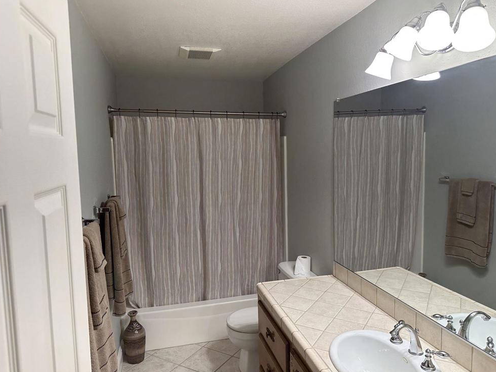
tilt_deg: -5.8
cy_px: 183
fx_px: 358
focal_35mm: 25
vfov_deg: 54.9
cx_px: 251
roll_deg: +1.2
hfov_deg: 69.4
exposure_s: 1/120
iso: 160
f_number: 1.78
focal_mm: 6.86
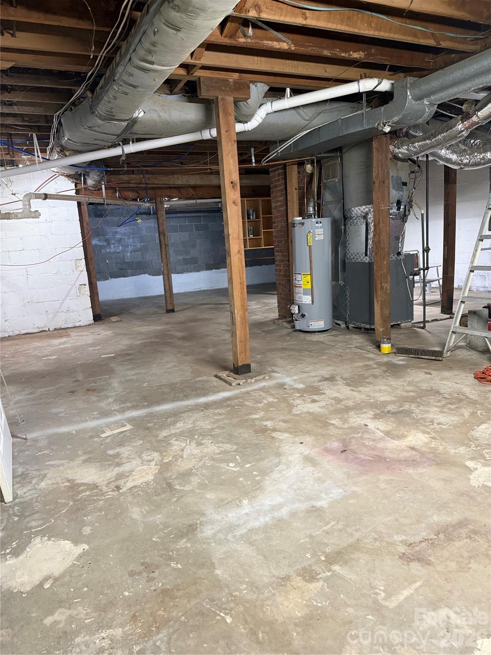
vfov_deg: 71.6
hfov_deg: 56.8
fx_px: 454
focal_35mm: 24
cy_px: 328
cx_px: 246
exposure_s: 1/60
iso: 320
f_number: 1.78
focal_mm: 6.76
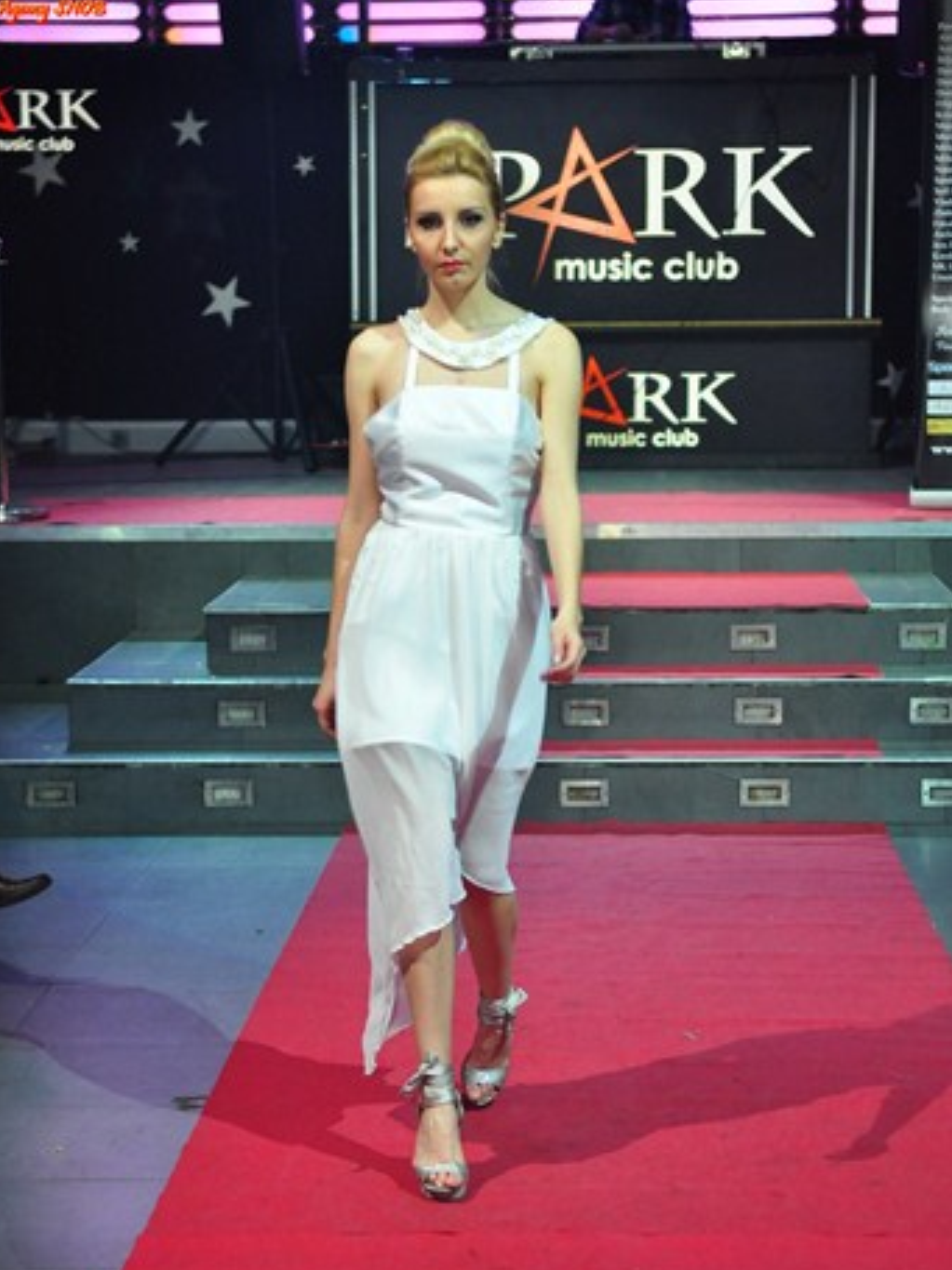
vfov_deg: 21.6
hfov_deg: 16.3
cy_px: 695
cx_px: 473
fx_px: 3322
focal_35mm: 91
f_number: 2.8
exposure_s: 1/125
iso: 800
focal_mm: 55
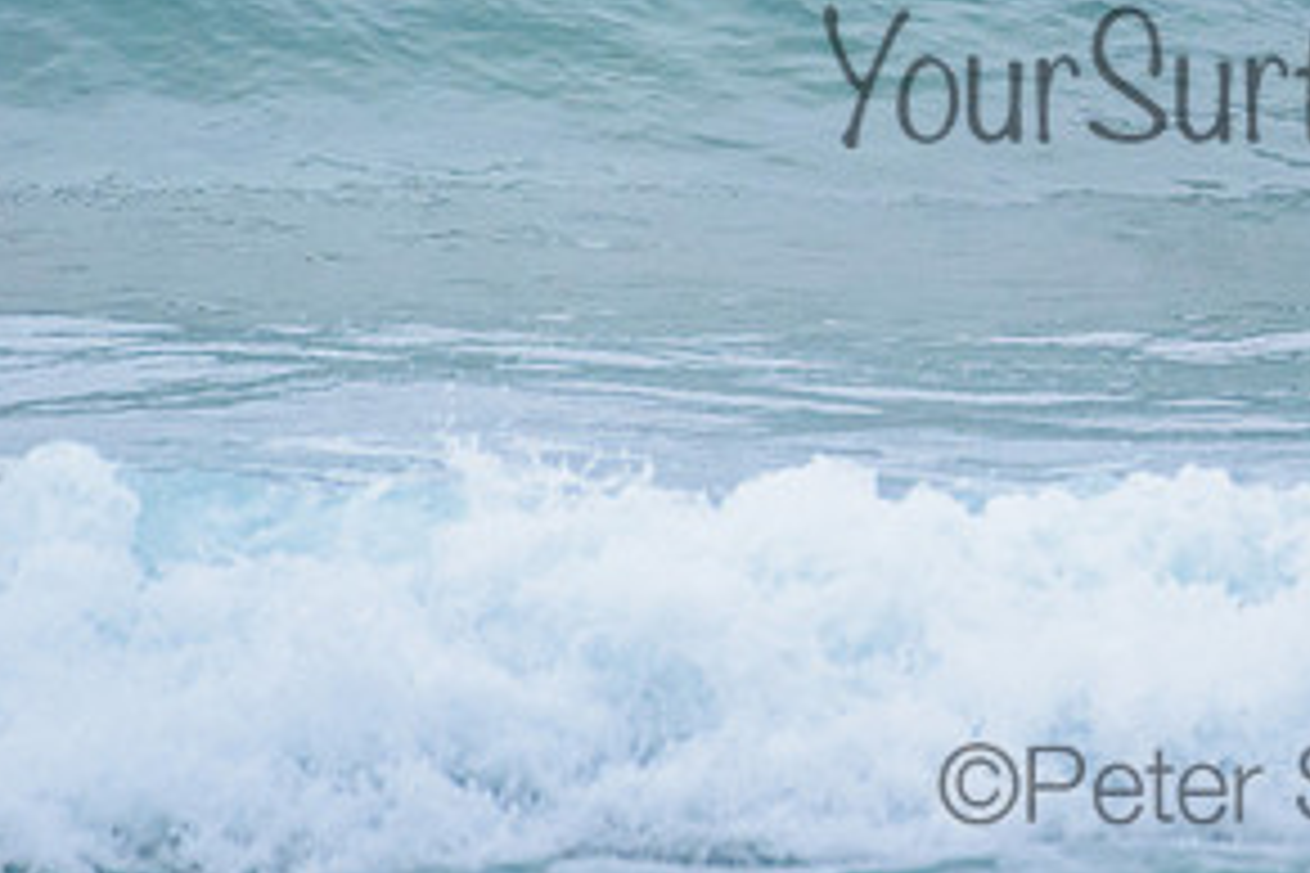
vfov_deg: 1.1
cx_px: 1582
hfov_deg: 1.7
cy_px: -158
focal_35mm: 1221
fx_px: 44427
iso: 2000
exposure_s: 1/2000
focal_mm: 500
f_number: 5.6
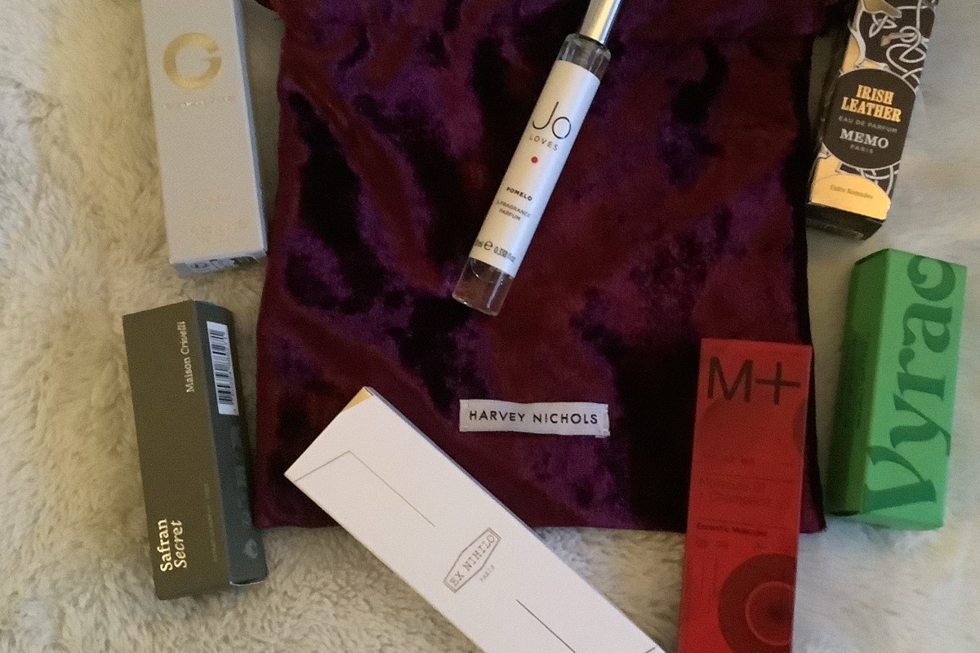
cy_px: 299
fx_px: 1170
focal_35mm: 43
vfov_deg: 31.2
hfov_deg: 45.3
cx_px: 555
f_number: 2.4
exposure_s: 1/17
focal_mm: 3.3
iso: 800
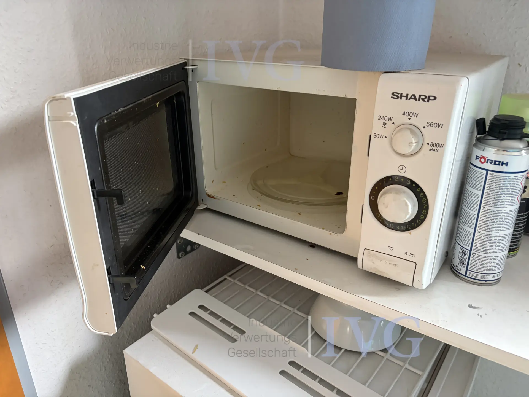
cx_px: 264
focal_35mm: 26
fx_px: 397
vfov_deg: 53.1
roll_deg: +1.7
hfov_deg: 67.3
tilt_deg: -18.4
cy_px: 198
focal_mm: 5.96
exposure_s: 1/50
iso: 320
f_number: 1.6
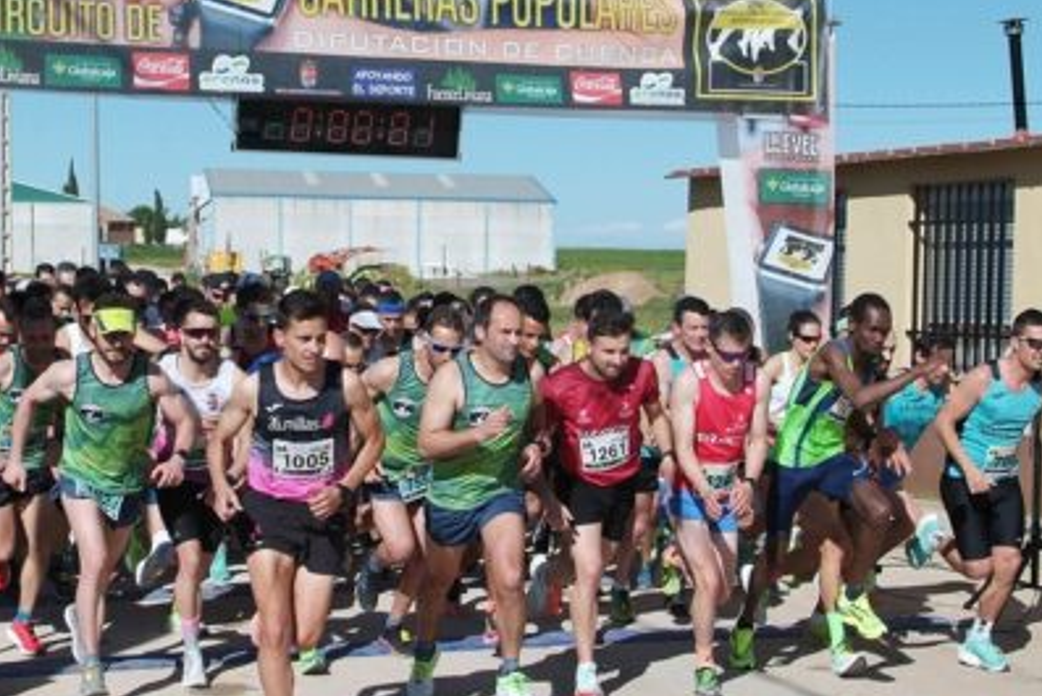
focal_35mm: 55
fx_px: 1592
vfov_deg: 24.5
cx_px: 412
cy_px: 448
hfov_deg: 36.1
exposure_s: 1/2000
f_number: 6.7
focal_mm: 23
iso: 400
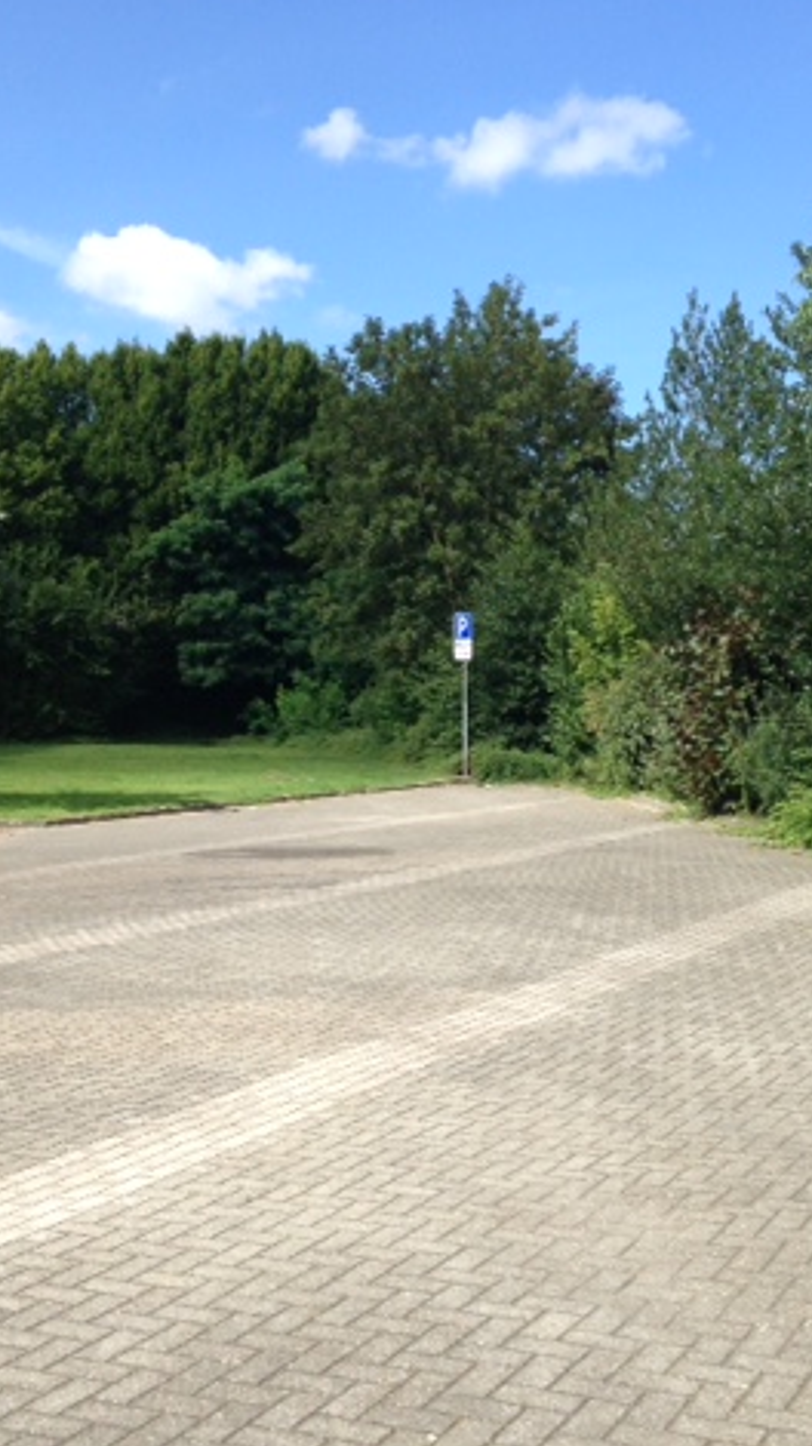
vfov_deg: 42.1
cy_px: 729
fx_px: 1878
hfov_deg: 24.3
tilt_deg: -0.5
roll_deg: -0.6
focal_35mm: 49
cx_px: 504
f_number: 2.4
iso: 50
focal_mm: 4.12
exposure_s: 1/861
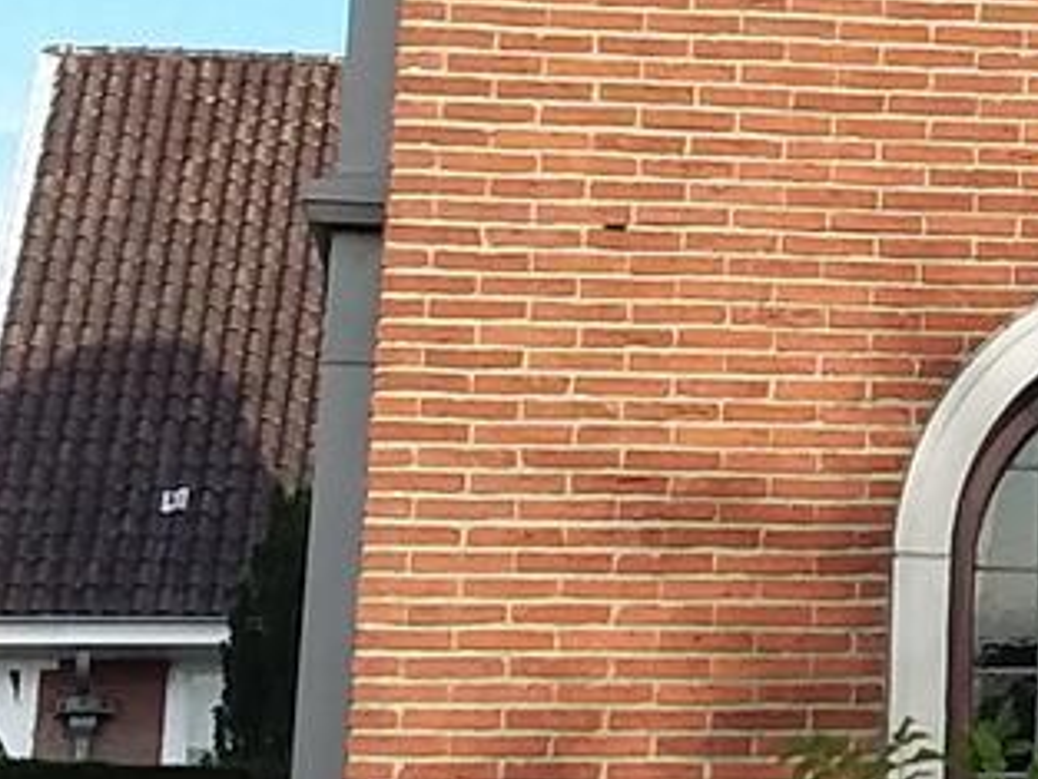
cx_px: 1509
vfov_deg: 10.6
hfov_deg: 13.5
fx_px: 4140
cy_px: -159
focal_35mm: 138
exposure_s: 1/684
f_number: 1.9
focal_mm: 2.91
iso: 40
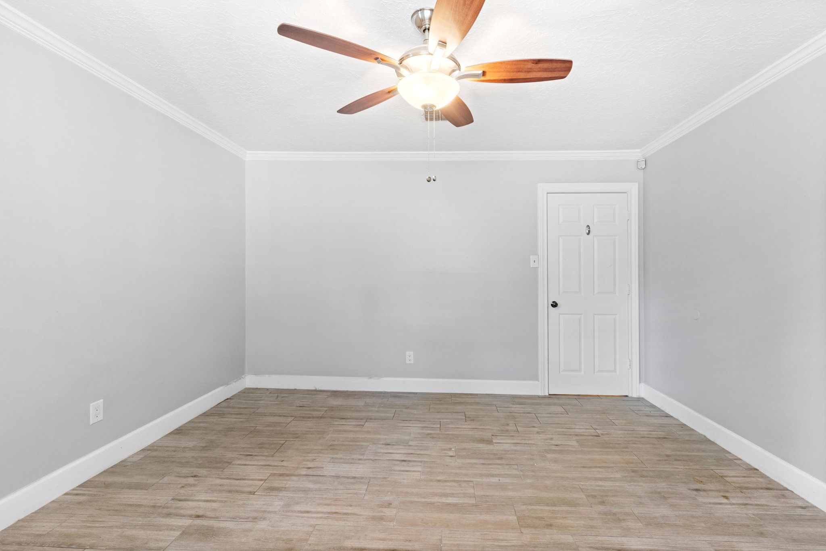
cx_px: 413
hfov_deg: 100.4
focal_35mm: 15
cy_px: 276
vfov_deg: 77.3
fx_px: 344
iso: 250
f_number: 10
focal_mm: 15
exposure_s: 1.6
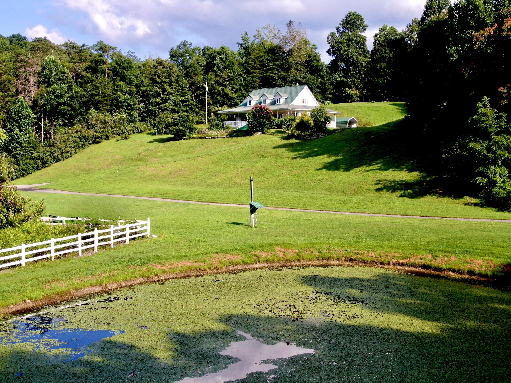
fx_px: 679
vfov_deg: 31.5
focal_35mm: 46
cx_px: 256
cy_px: 192
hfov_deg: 41.2
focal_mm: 8.23
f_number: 3.7
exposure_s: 1/20
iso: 200
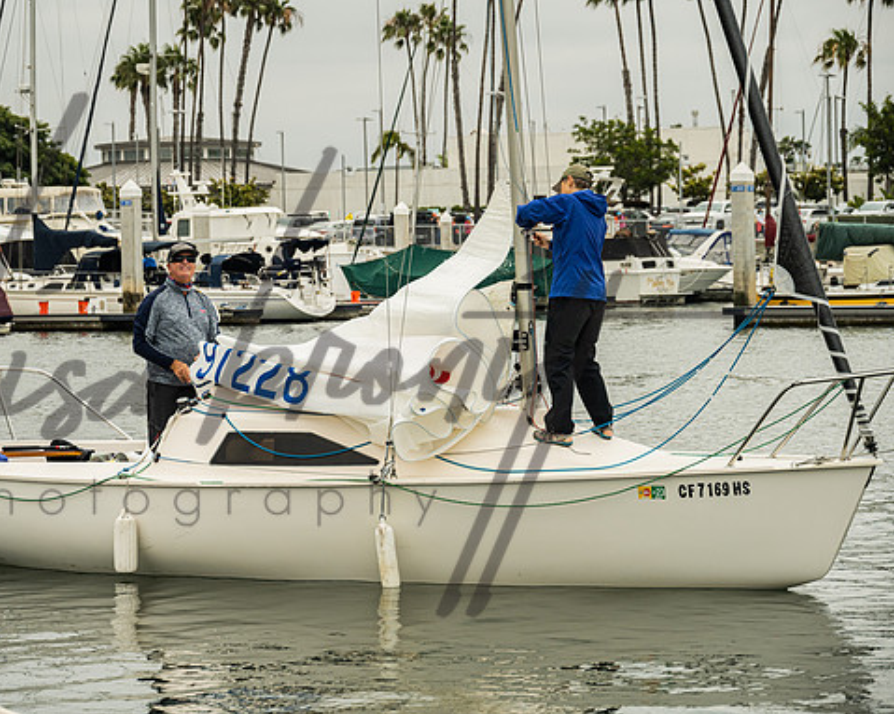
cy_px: 359
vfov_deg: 13.2
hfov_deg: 16.4
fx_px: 3095
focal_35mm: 117
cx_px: 355
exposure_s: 1/500
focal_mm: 103
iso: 320
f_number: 6.3
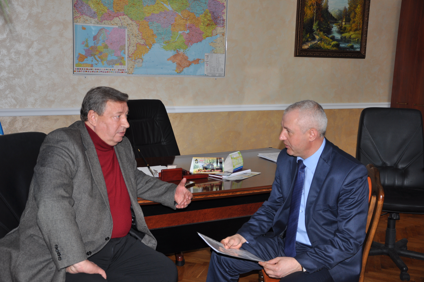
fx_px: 529
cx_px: 212
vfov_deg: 29.8
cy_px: 141
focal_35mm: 45
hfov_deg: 43.7
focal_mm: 30
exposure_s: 1/60
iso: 200
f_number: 4.2
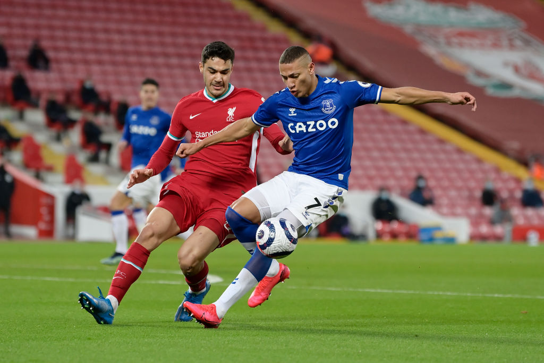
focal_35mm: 160
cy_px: 182
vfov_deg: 8.6
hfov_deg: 12.8
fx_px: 2418
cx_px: 272
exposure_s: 1/1250
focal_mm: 160
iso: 1600
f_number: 2.8
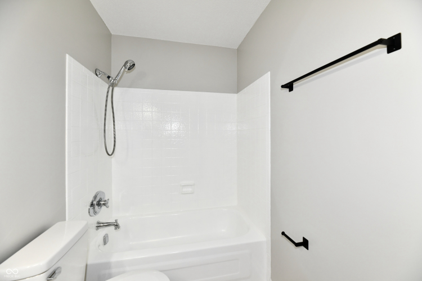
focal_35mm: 14
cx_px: 211
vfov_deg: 81.2
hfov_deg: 104.3
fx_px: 164
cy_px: 140
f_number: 6.3
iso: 640
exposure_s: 1/60
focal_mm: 14
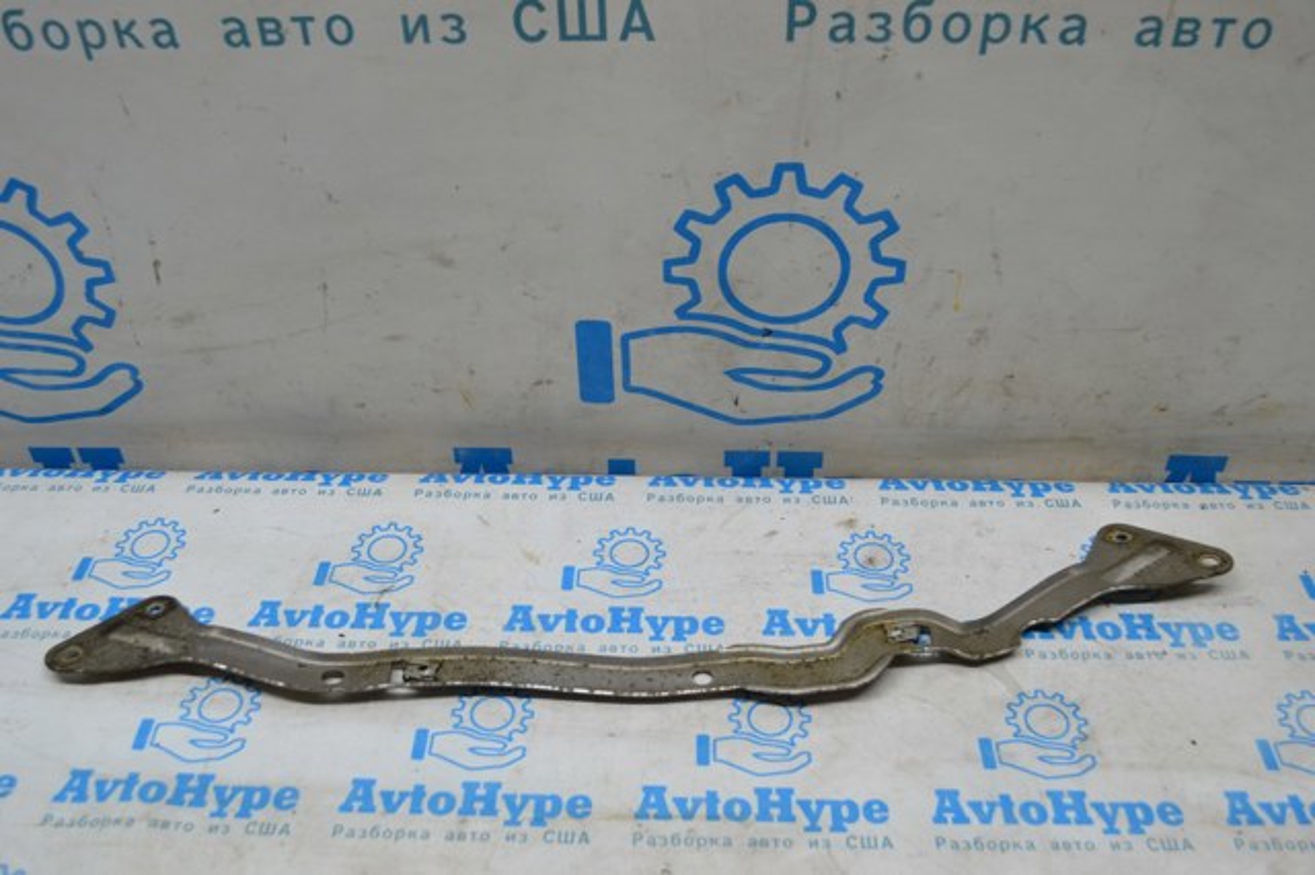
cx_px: 658
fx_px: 1205
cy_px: 438
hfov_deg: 57.2
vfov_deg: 39.9
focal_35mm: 33
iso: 400
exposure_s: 1/100
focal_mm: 22
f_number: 5
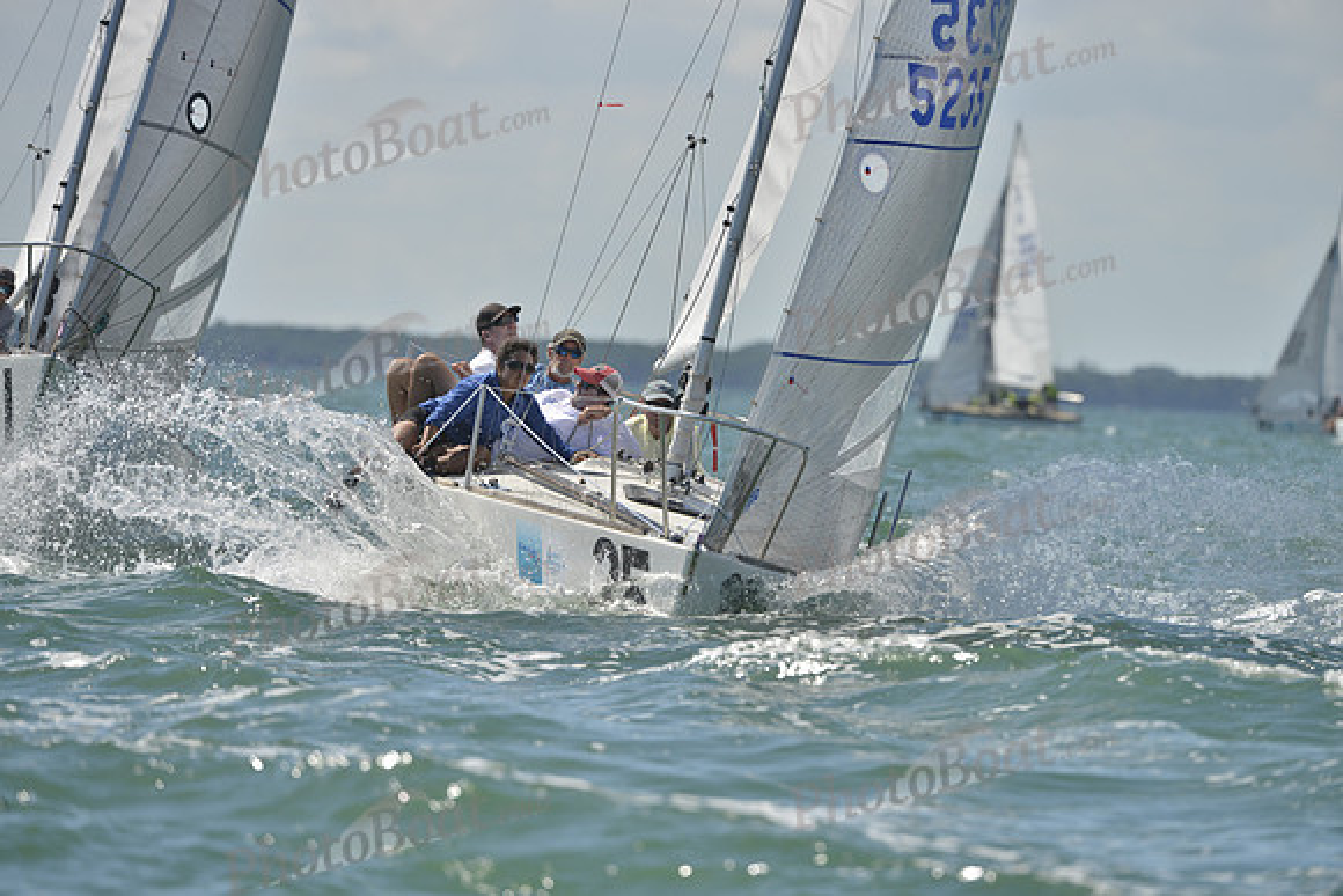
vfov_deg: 3.4
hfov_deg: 5.2
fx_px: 14925
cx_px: 672
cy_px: 448
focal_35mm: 400
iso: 200
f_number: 7.1
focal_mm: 400
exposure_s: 1/1250
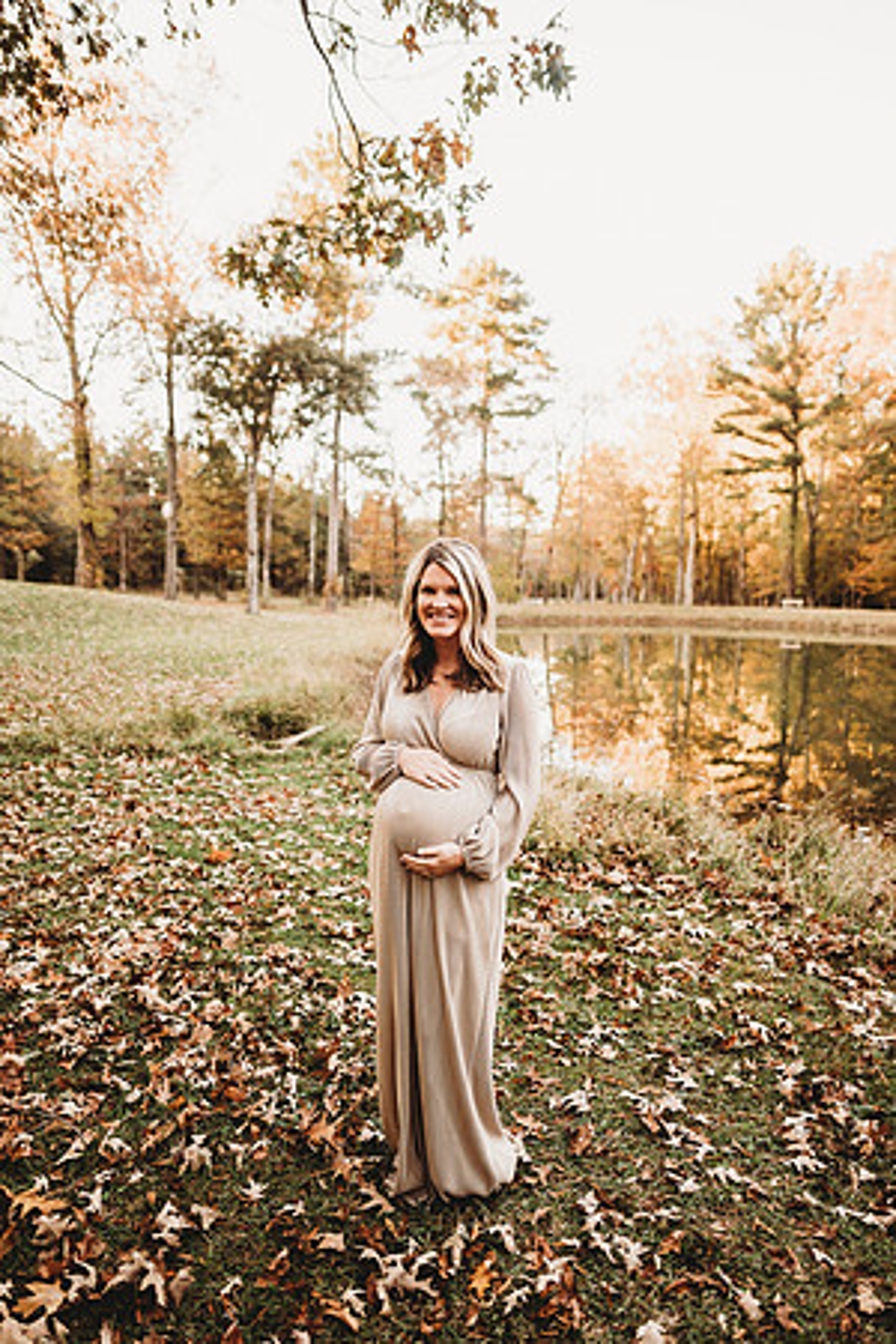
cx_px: 448
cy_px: 672
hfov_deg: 53.1
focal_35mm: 24
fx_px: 896
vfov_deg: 73.7
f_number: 2.2
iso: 320
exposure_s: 1/200
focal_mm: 24
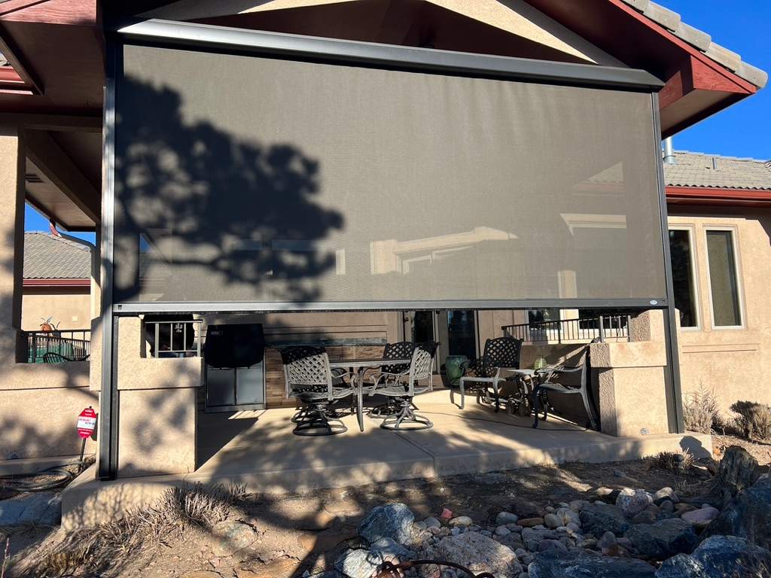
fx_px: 579
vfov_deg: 53.1
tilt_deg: +6.3
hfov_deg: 67.3
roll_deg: +1.7
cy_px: 289
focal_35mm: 26
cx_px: 386
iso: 50
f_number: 1.5
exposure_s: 1/2008
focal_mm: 5.7
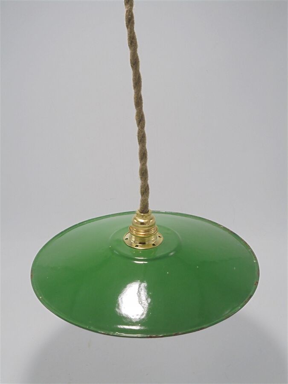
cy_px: 192
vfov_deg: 38.9
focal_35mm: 49
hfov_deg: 29.7
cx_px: 144
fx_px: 544
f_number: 4.8
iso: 100
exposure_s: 1/60
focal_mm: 8.9
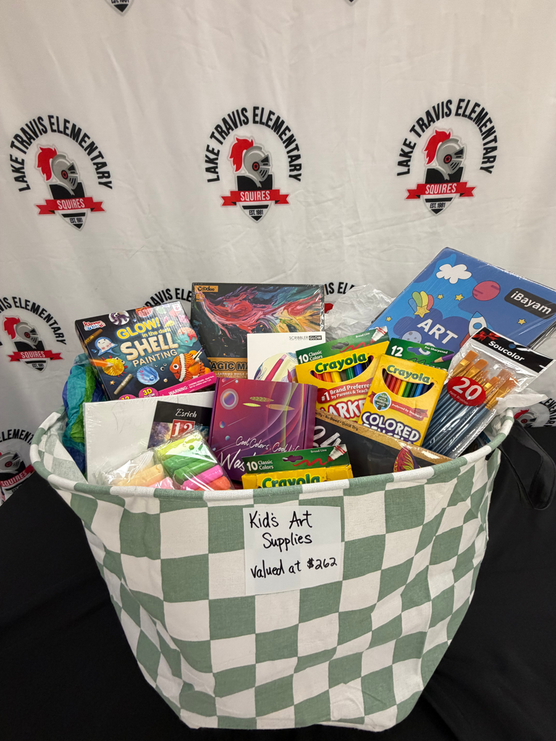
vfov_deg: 102.1
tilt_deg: -24.6
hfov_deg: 85.7
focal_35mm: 14
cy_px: 370
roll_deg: +2.2
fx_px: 300
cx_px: 278
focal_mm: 2.22
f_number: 2.2
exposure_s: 1/120
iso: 320
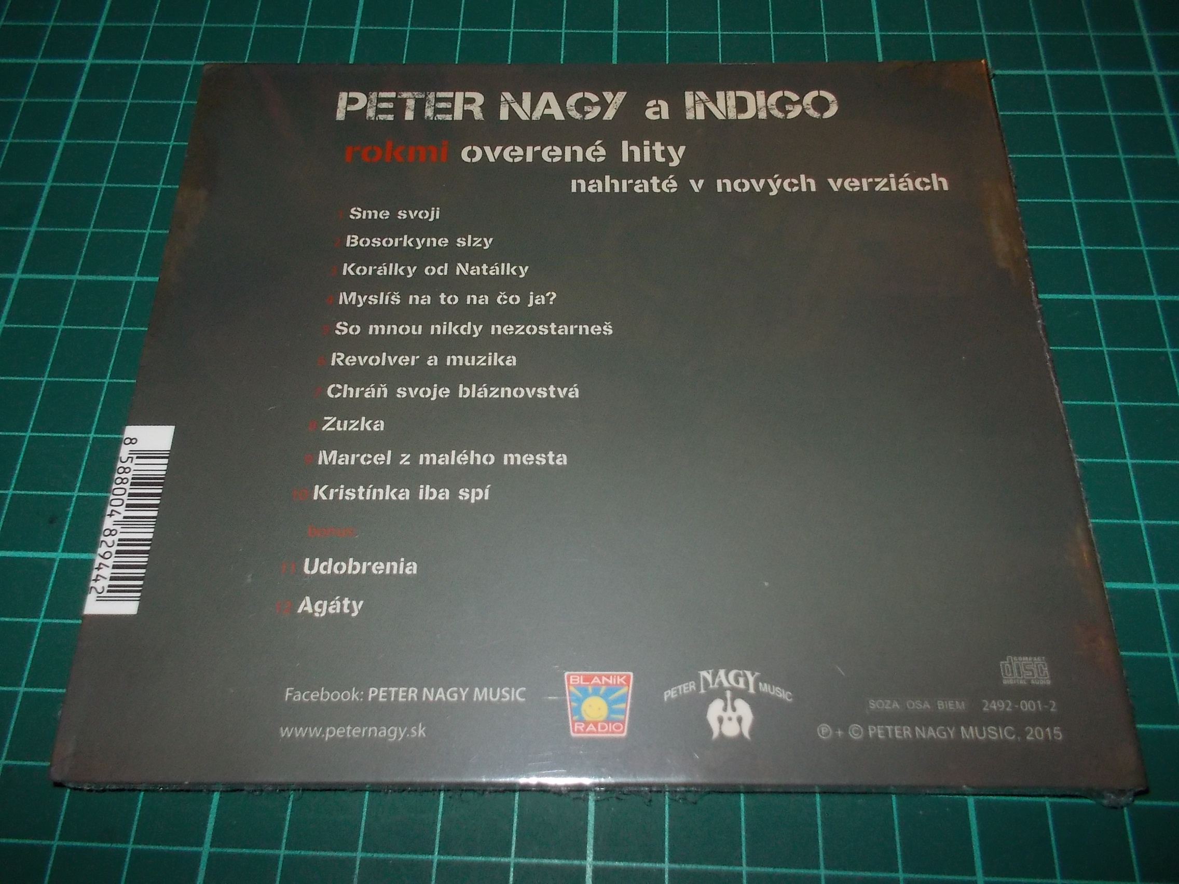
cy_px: 442
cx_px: 590
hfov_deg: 61.7
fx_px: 988
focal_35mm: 29
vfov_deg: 48.2
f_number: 3.3
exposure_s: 1/30
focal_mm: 4.1
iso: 200
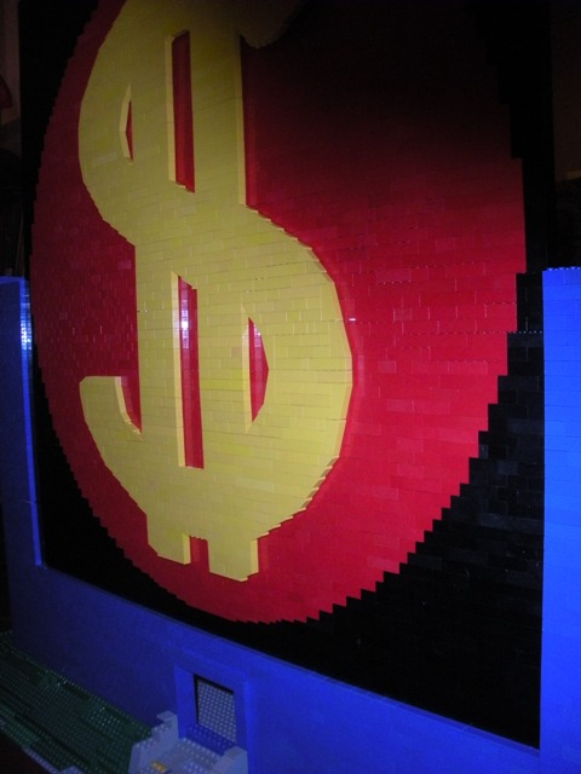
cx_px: 290
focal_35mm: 35
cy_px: 387
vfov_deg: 52.6
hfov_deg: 40.7
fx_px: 783
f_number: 3.5
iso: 400
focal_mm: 6.3
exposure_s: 1/60
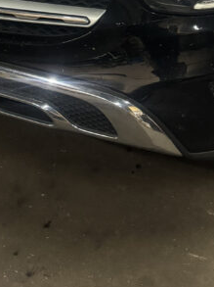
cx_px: 111
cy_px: -98
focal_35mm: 84
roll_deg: +1.7
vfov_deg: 20.9
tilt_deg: -18.3
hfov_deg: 17.5
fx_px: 694
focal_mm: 6.76
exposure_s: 1/40
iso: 640
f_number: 1.78
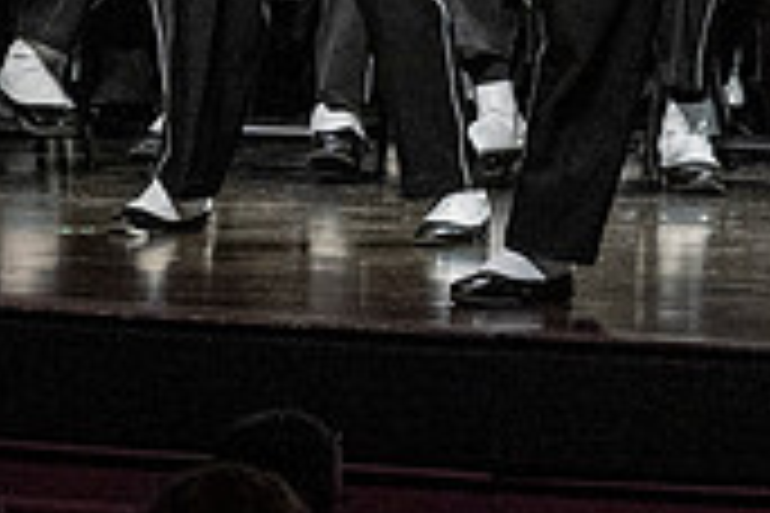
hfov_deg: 2.9
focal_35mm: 713
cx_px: 964
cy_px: -338
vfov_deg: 1.9
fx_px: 15249
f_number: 4
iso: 5000
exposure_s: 1/500
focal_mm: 140
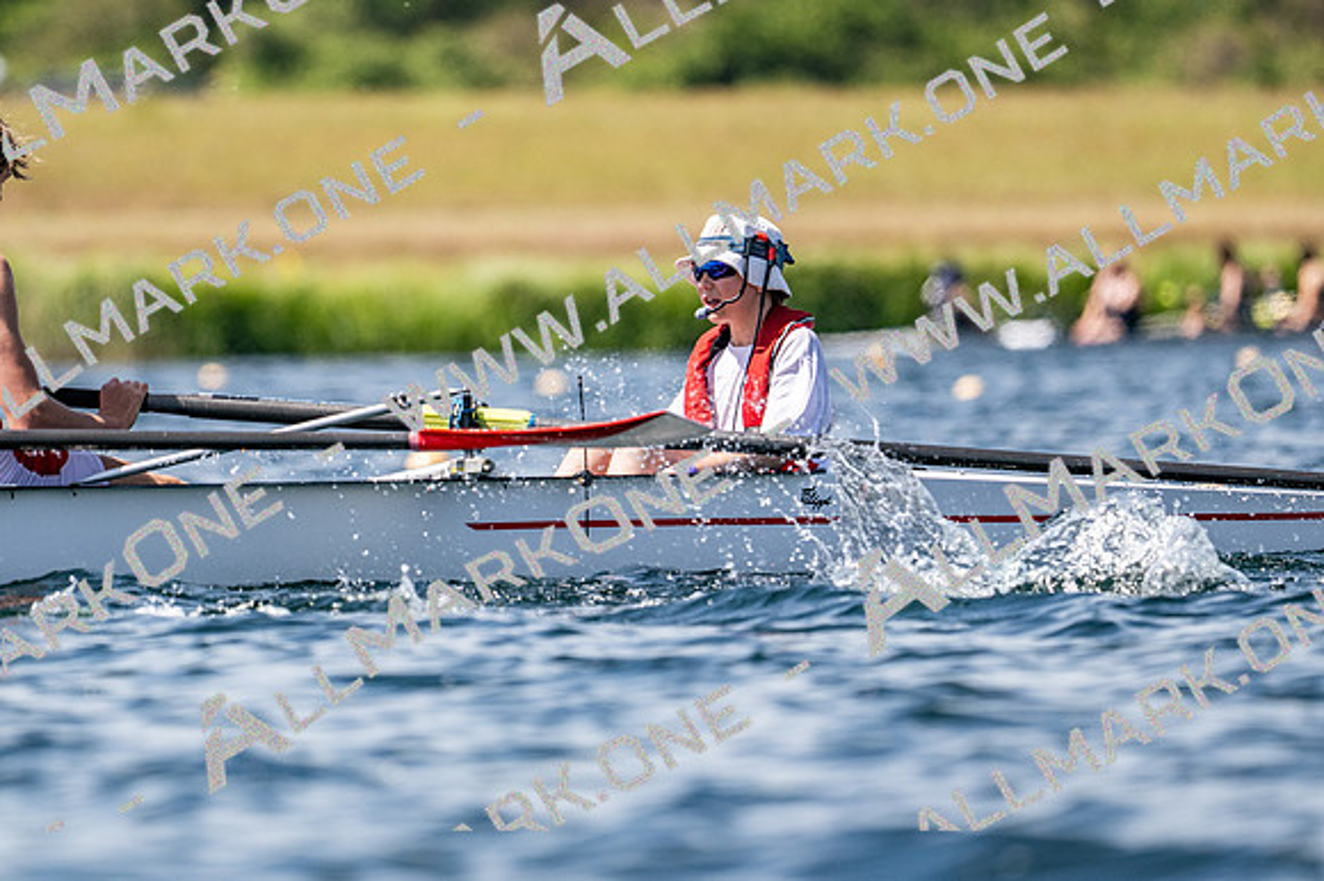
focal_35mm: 600
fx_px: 22053
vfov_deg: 2.3
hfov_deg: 3.4
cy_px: 440
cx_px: 662
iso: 200
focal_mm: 400
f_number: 4.5
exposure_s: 1/2500
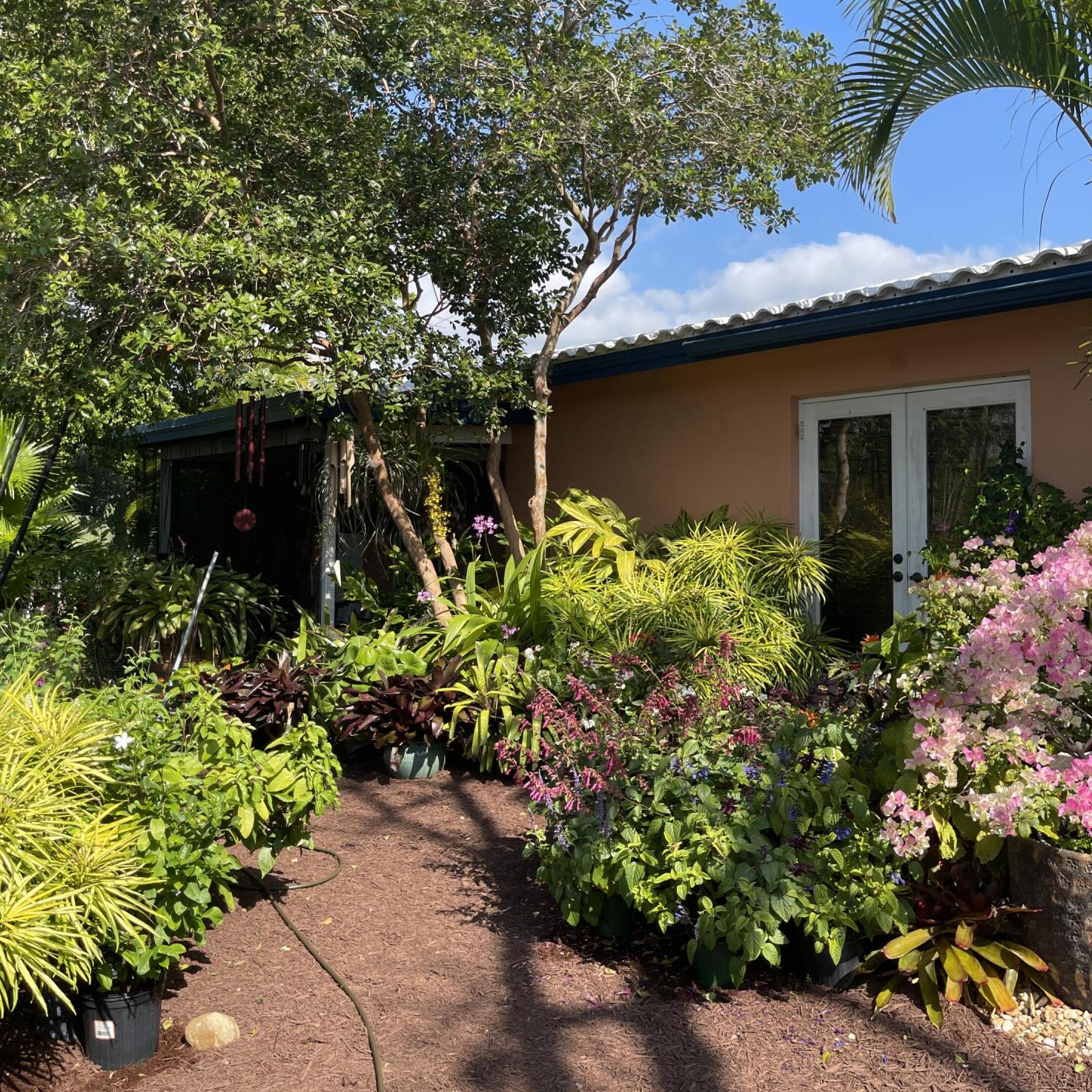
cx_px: 540
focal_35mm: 30
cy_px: 460
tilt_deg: +3.2
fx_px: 1071
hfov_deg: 54.0
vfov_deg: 53.8
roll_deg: -1.4
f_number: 1.6
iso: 32
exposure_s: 1/1456
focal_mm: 5.1
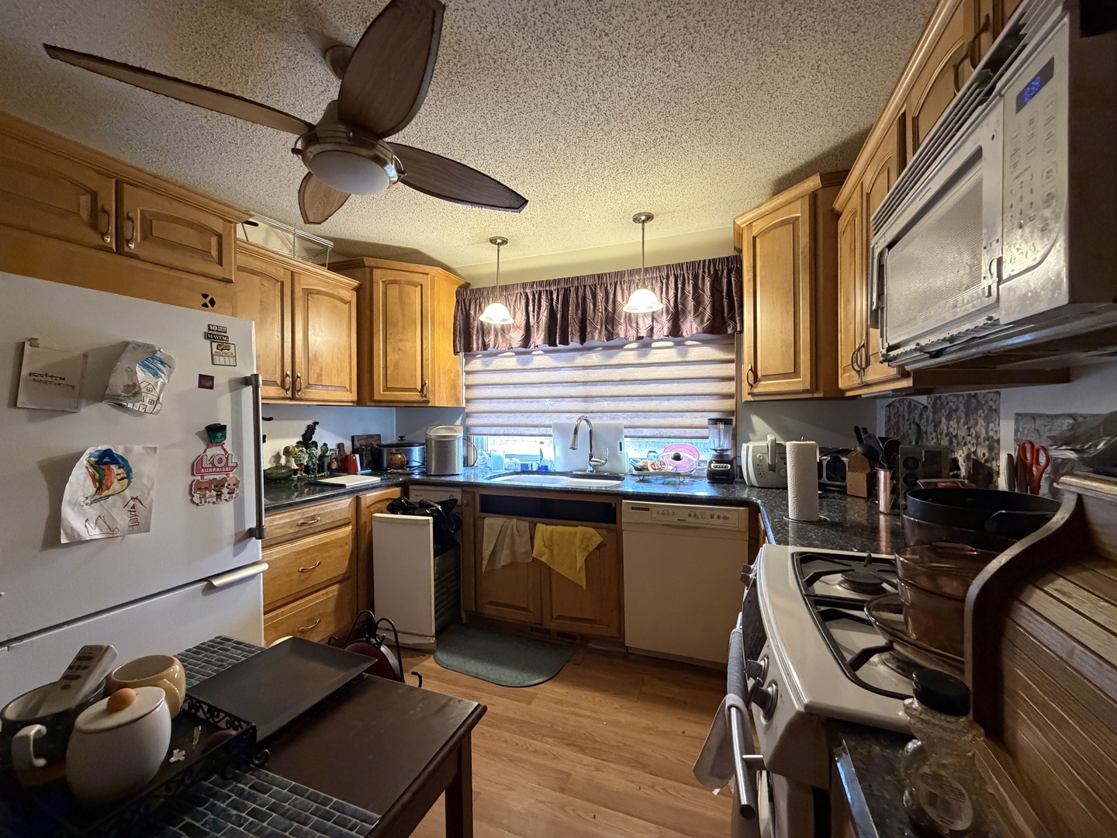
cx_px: 558
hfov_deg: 102.1
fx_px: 452
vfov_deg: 85.7
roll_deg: +1.1
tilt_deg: +0.6
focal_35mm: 14
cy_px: 419
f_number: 2.2
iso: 640
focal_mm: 2.22
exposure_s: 1/60
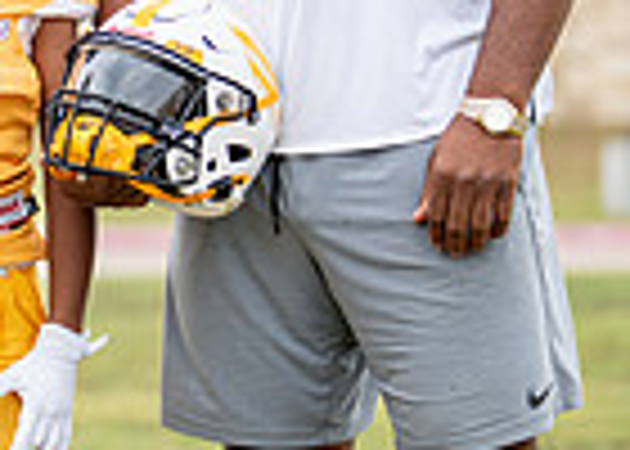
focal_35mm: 234
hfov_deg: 8.6
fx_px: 4187
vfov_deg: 6.2
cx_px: 61
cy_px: 190
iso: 320
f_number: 1.2
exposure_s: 1/1600
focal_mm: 50
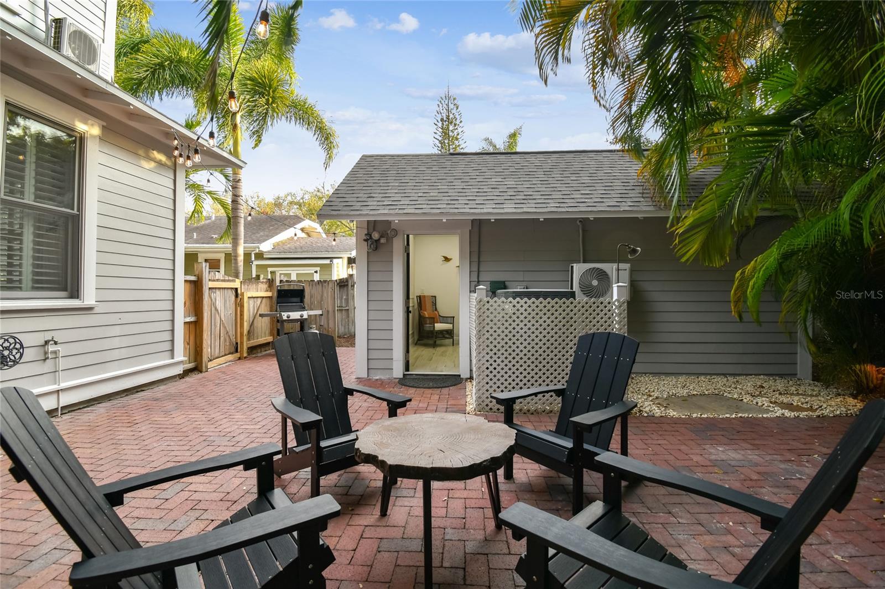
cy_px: 294
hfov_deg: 100.4
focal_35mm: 15
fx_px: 369
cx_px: 442
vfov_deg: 77.3
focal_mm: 10
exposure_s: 1/8
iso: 100
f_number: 7.1
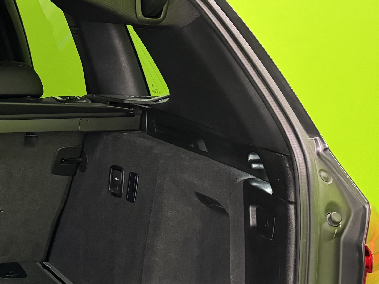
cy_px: 206
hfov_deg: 25.0
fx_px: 755
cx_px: -90
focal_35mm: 69
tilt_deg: -13.2
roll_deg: -0.8
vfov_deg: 21.2
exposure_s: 1/33
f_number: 1.78
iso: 800
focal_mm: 6.76
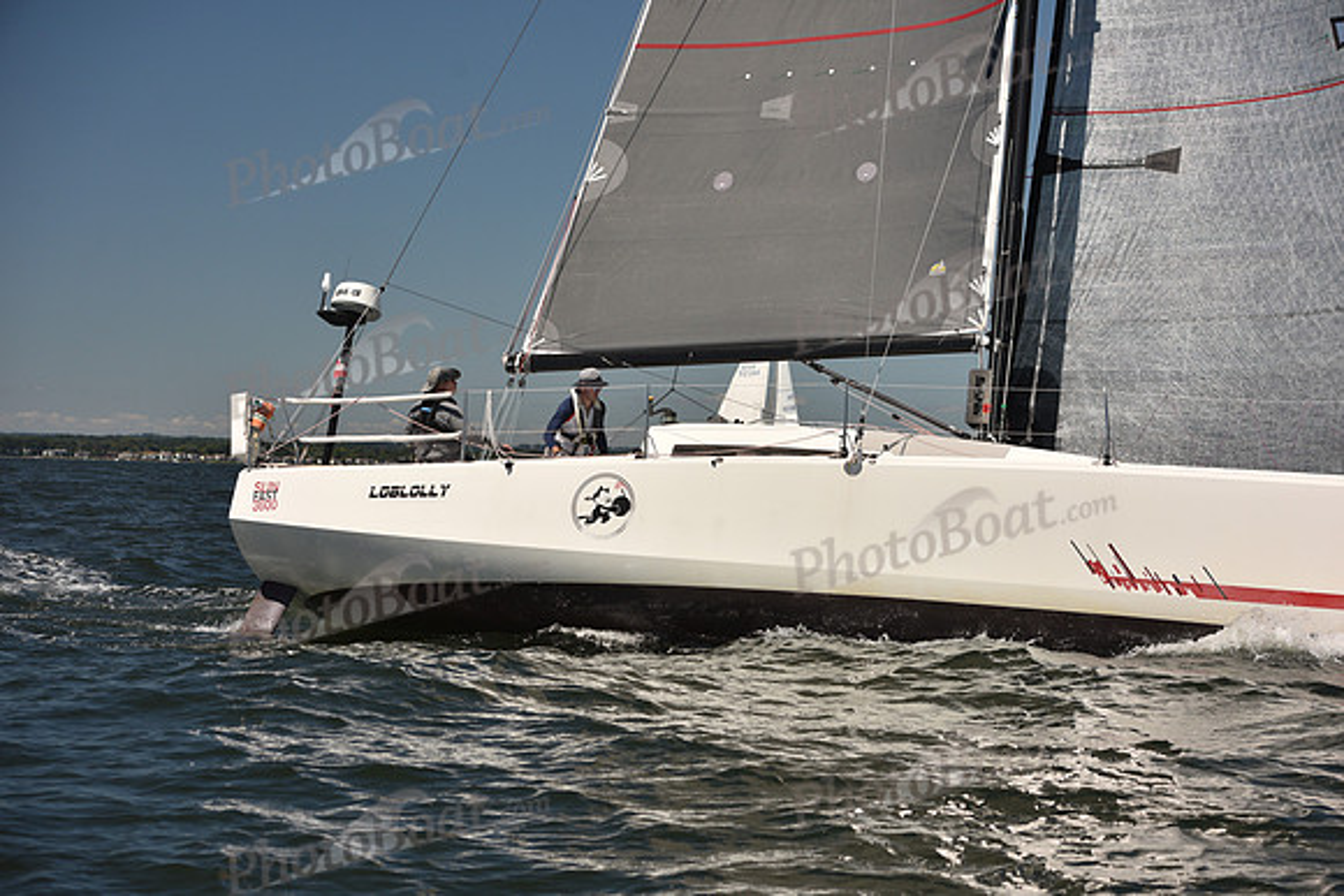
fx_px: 2614
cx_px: 672
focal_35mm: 70
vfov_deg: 19.5
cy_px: 448
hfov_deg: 28.8
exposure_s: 1/1250
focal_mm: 70
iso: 250
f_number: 5.6
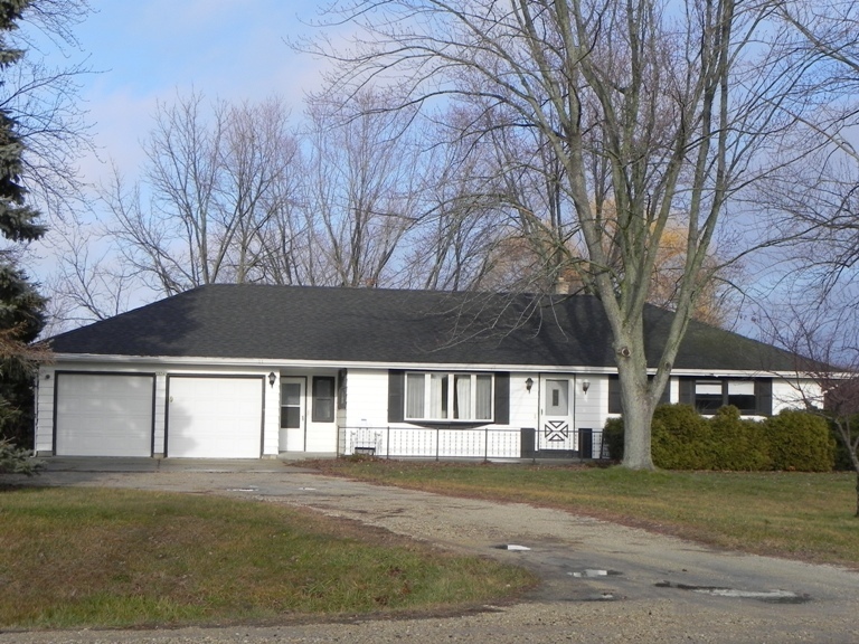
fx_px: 1439
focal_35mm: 58
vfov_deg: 25.2
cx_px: 430
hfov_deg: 33.2
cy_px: 322
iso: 160
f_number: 7.1
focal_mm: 10.3
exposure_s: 1/326
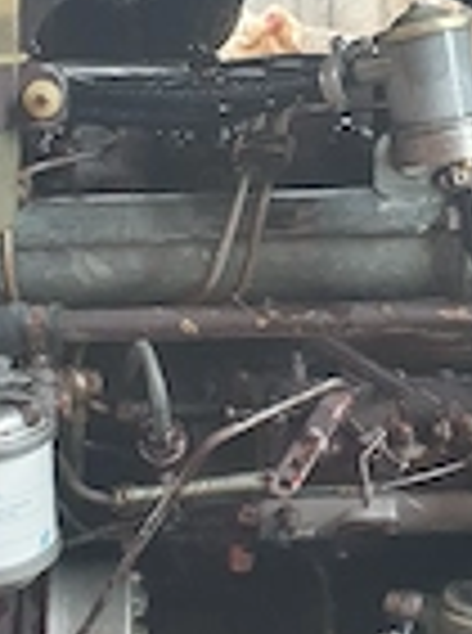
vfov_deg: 26.4
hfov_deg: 19.8
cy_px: 324
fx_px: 1352
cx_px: 175
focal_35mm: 74
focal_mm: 4.32
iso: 320
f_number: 2.4
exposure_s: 1/100
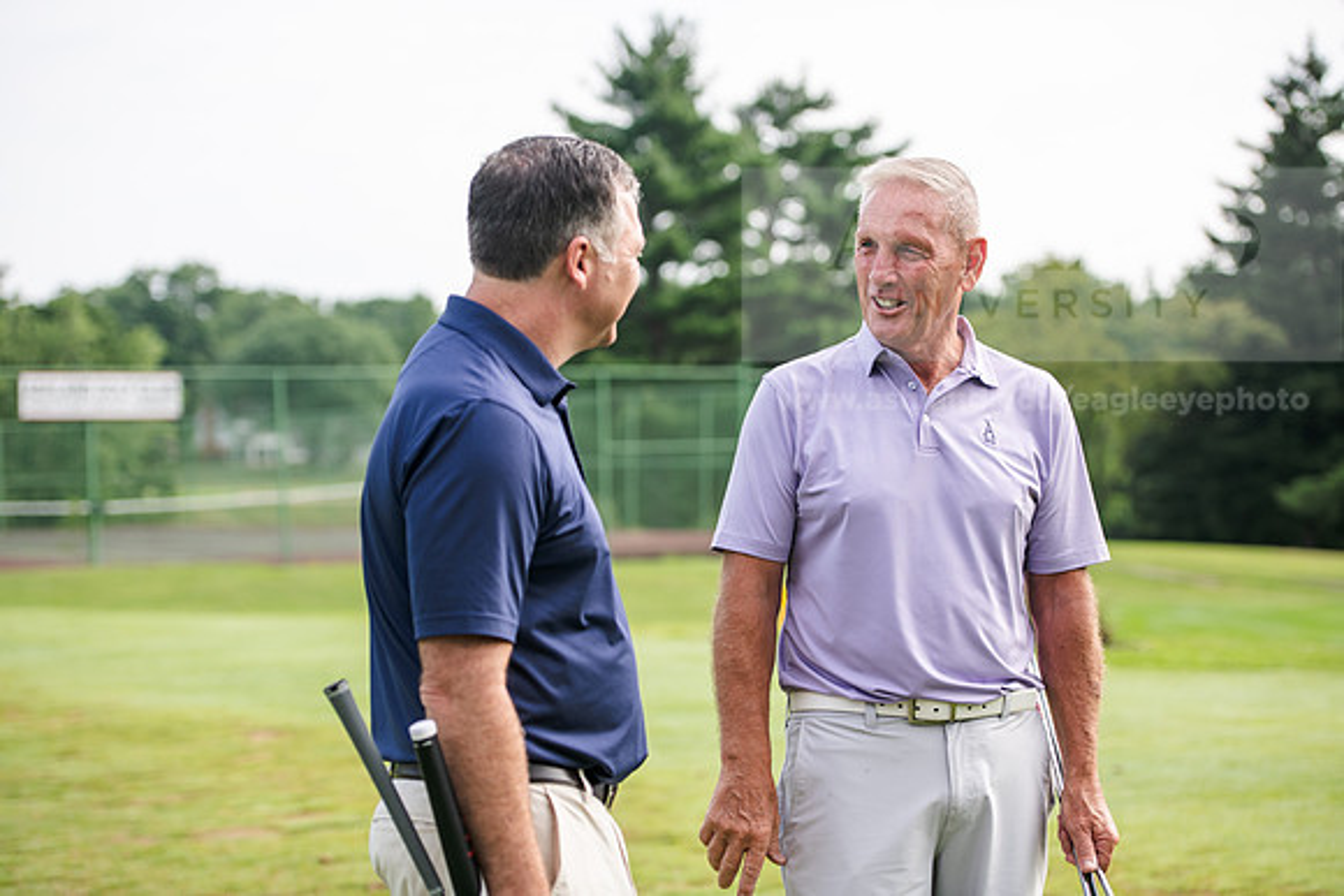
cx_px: 672
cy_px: 448
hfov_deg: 25.4
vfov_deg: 17.1
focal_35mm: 80
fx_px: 2987
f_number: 3.2
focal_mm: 80
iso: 80
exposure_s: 1/800
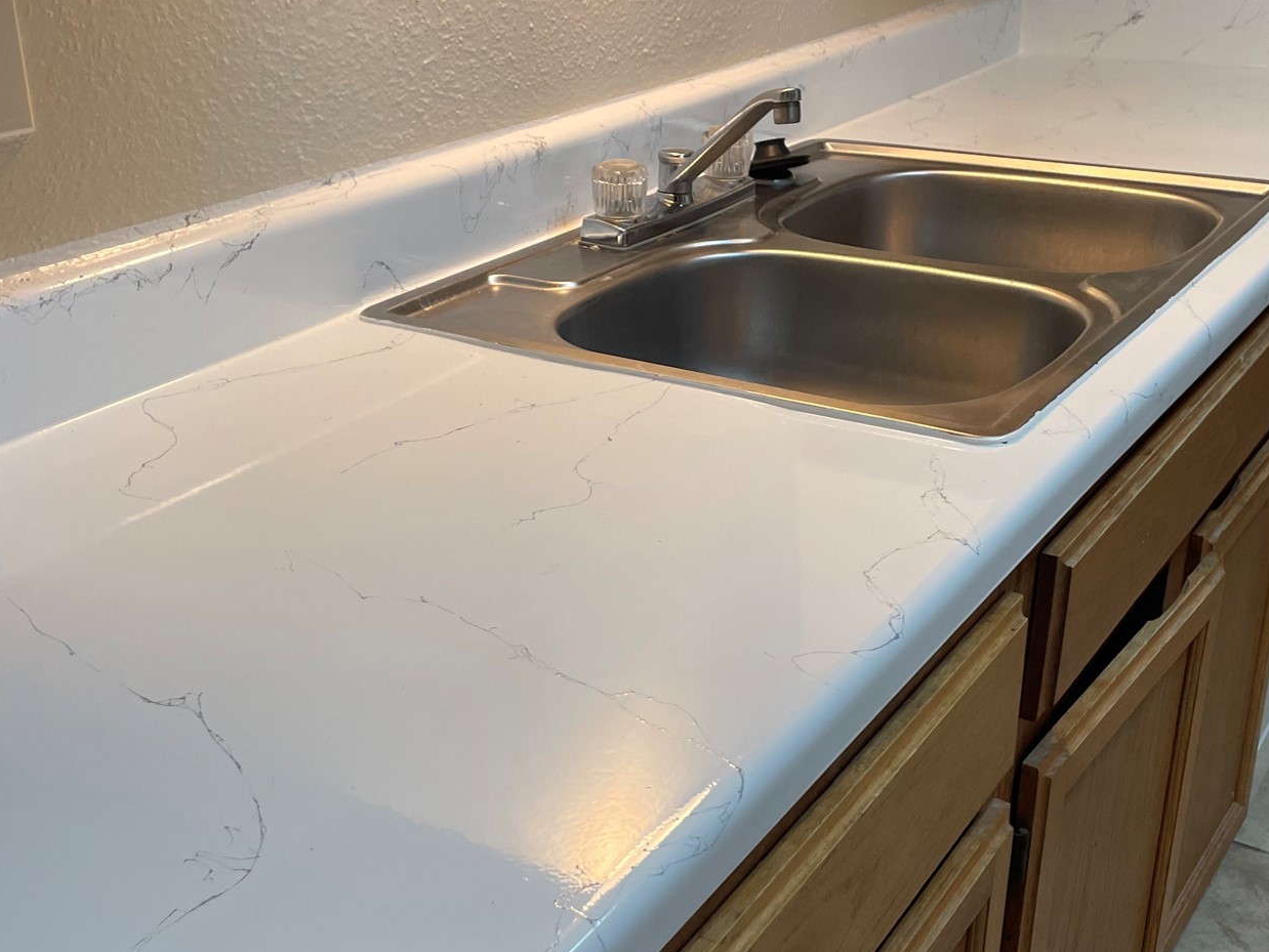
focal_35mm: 43
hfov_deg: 43.8
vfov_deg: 33.5
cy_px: 555
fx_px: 1577
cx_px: 636
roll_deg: +0.7
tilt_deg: -25.2
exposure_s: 1/120
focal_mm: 4.2
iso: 100
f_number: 1.6
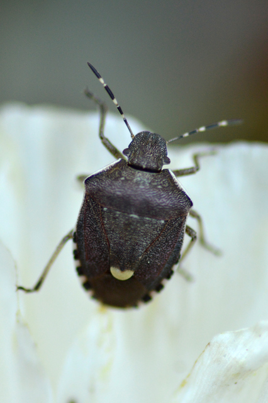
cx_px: 134
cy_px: 202
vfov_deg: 13.7
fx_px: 1677
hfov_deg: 9.1
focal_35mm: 150
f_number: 5.6
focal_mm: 100
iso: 400
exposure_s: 1/250
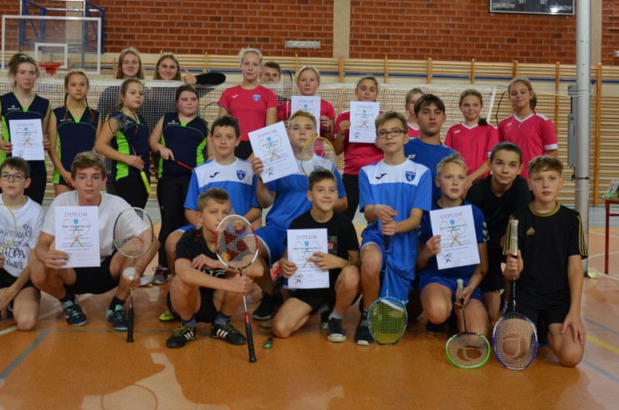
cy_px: 164
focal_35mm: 44
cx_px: 266
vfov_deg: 30.3
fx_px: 755
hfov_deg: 44.5
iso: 800
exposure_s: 1/60
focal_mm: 22
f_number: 3.8
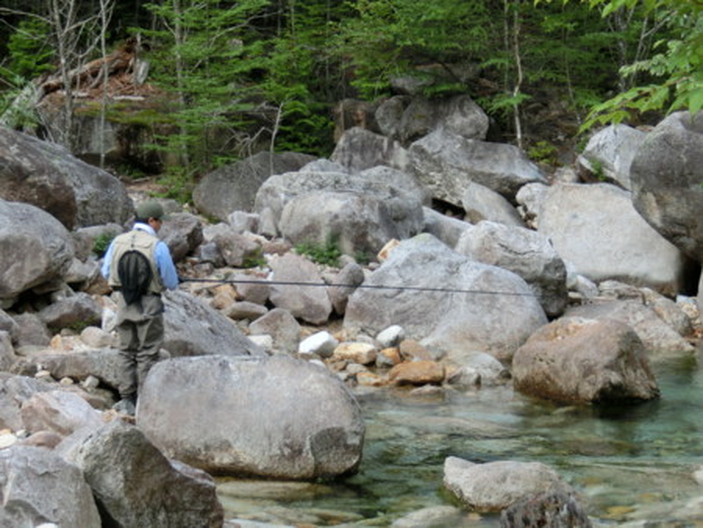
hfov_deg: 19.8
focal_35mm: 99
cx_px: 352
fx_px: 2012
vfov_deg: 15.0
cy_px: 264
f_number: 5.2
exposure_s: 1/160
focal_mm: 17.45
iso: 80
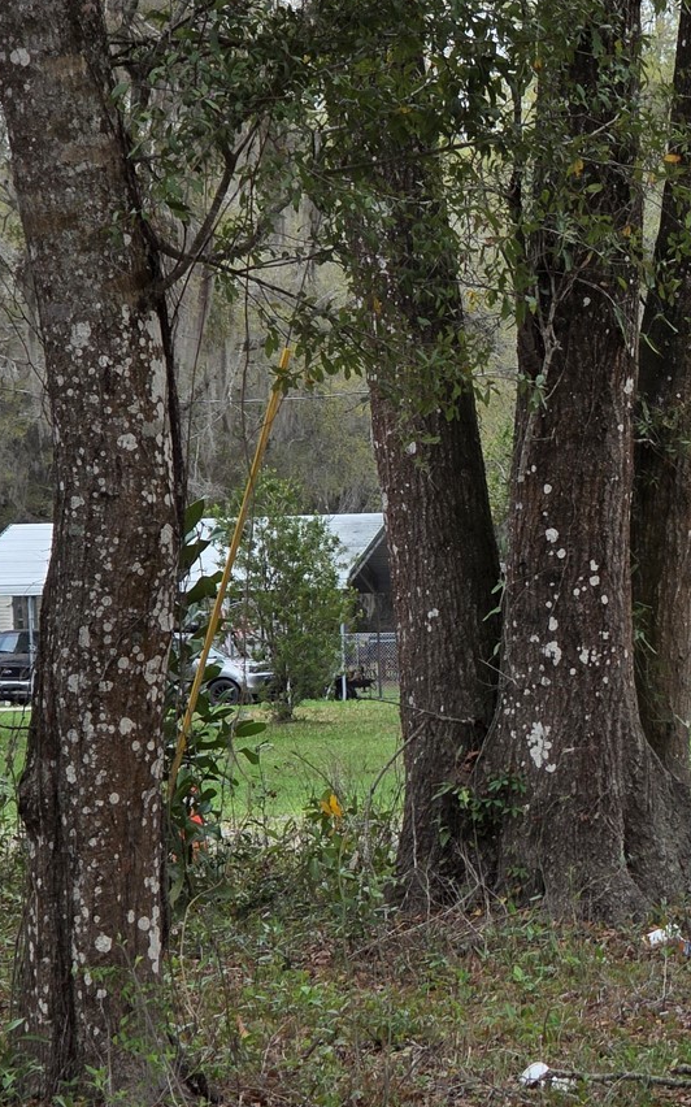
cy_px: 660
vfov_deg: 9.2
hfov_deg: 5.7
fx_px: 6905
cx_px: 921
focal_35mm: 229
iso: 64
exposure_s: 1/542
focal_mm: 18.6
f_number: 3.4
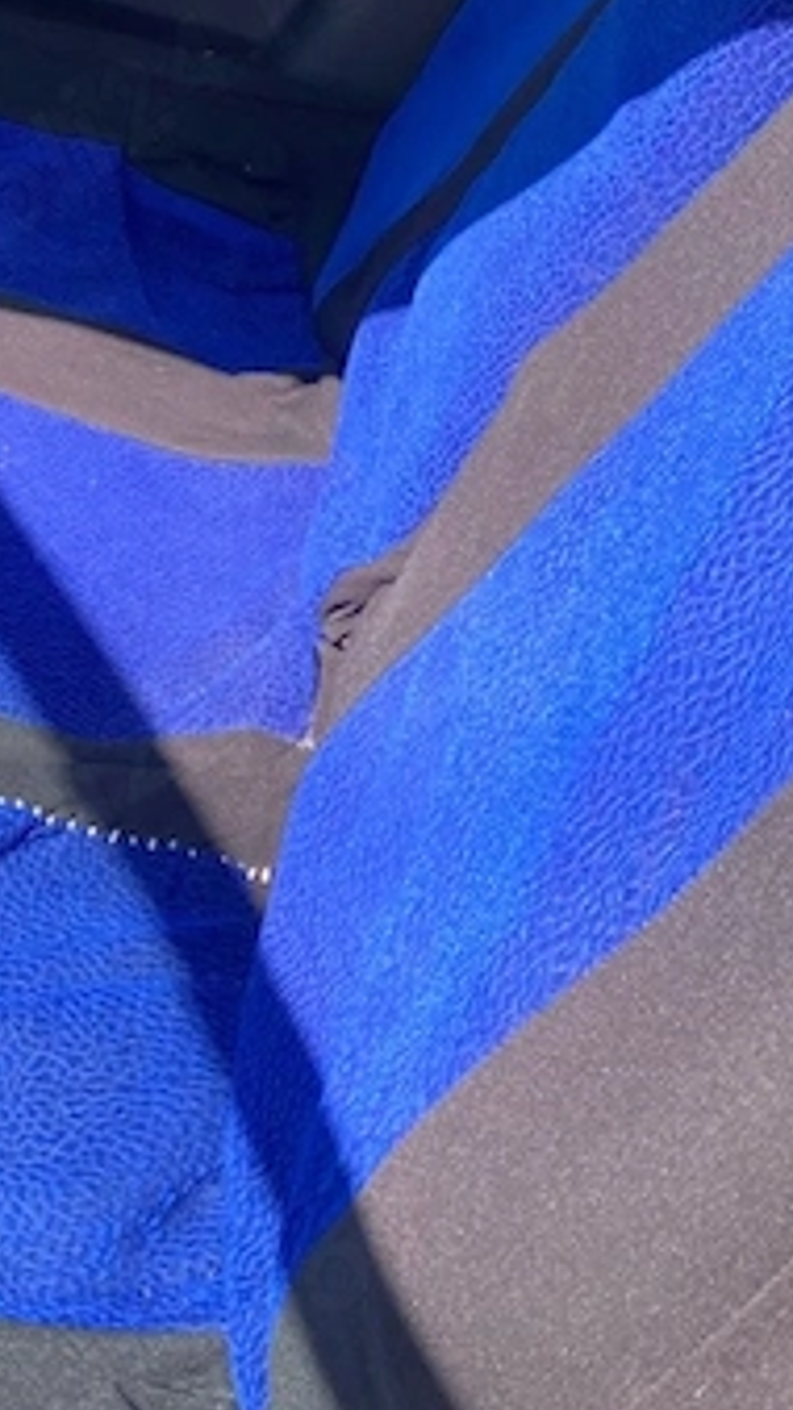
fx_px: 2506
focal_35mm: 67
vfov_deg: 30.5
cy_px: 234
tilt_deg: -17.8
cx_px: -380
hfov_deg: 16.5
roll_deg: -1.1
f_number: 1.8
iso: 32
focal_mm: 4.25
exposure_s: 1/279
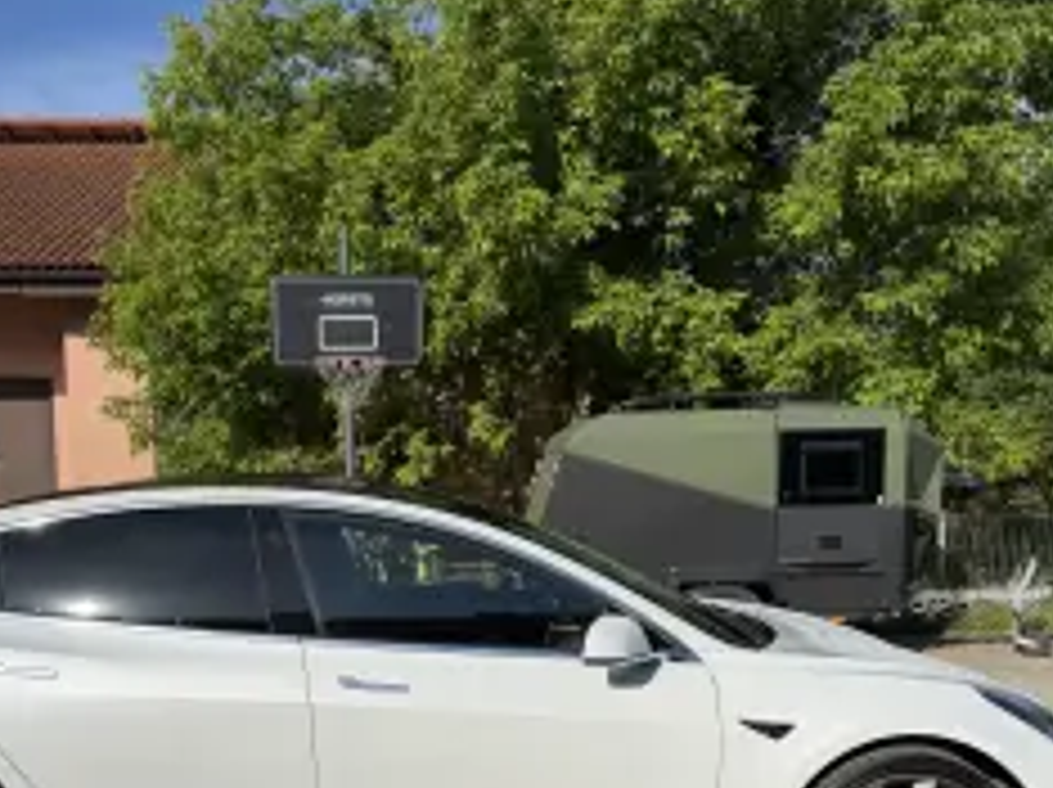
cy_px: 594
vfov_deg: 37.6
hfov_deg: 49.7
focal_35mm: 37
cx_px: 392
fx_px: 1124
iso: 80
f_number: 1.78
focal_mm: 6.76
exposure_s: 1/10309
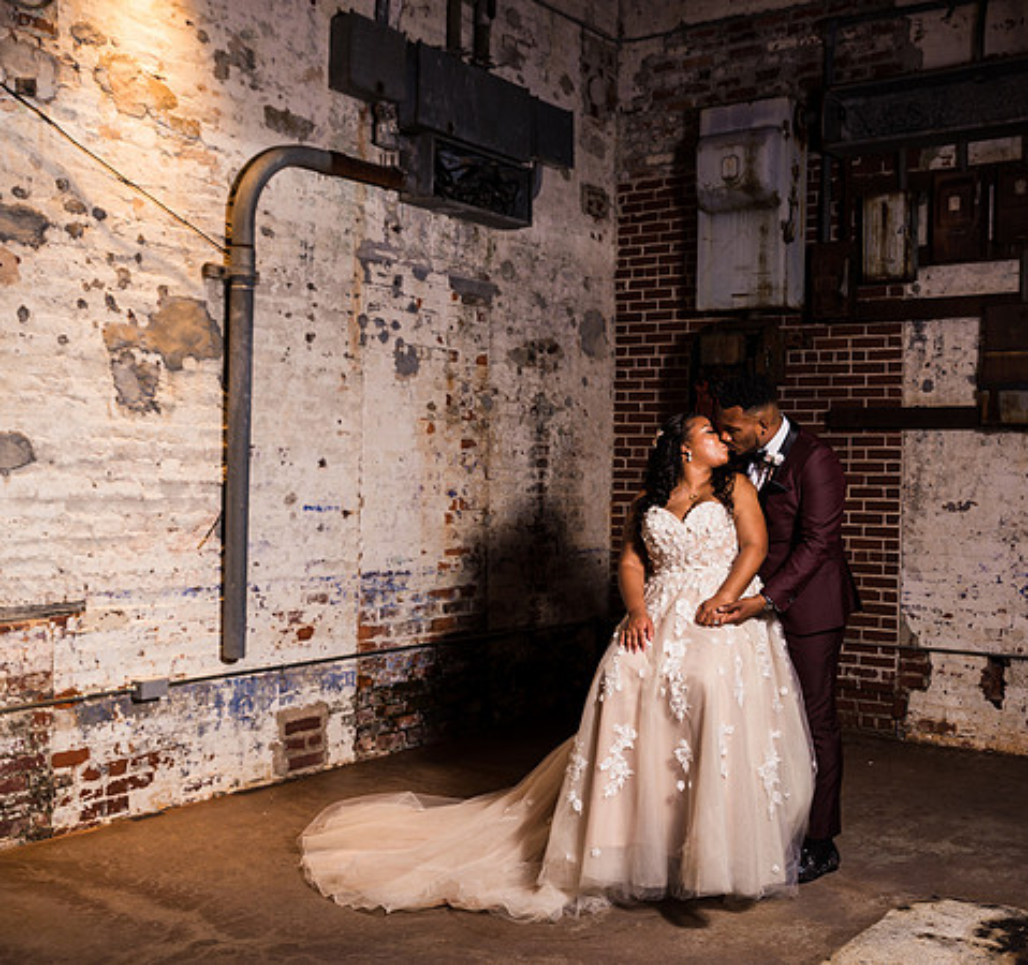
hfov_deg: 42.7
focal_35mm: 39
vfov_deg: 41.1
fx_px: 1287
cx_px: 723
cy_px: 482
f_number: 4
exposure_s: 1/30
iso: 160
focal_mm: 32
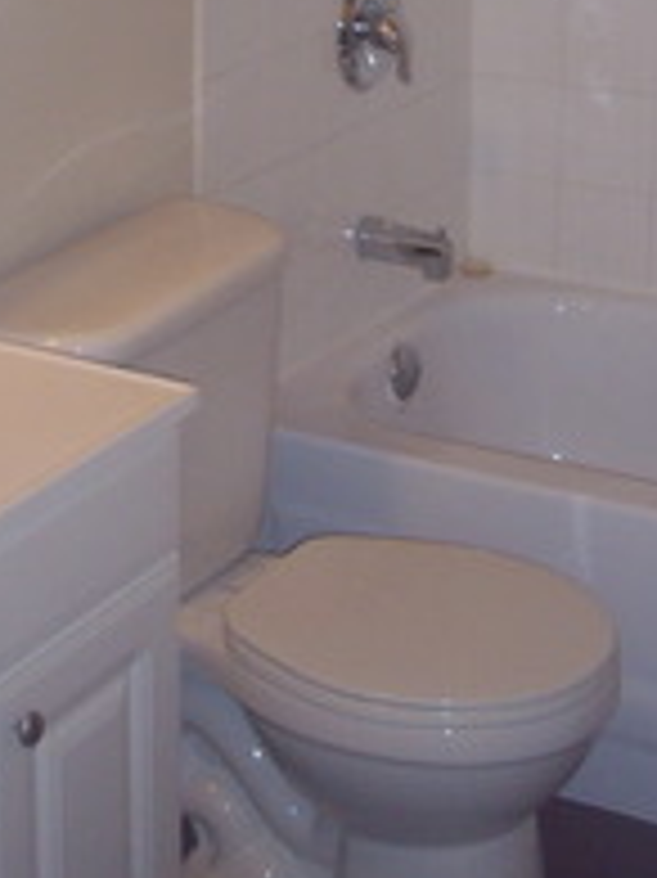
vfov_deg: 19.8
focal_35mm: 95
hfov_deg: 15.5
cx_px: 241
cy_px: -63
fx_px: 2407
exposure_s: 1/50
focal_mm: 6.2
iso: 160
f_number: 2.8
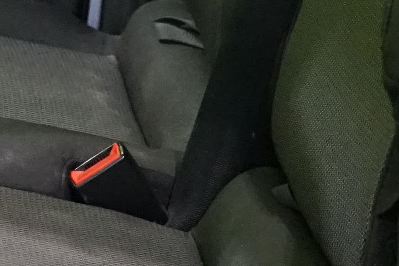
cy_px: 150
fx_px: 2206
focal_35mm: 199
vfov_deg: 6.9
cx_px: -115
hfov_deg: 10.1
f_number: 4
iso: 6400
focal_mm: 35
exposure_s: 1/80
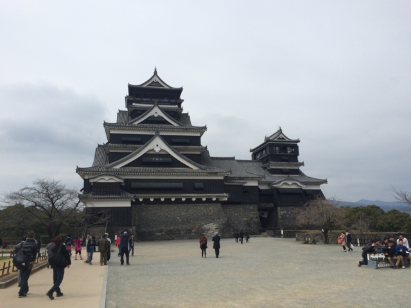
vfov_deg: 48.2
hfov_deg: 61.7
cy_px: 154
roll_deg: +2.2
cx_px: 206
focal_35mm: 29
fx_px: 344
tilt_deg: +11.3
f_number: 2.2
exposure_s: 1/4566
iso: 32
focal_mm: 4.15
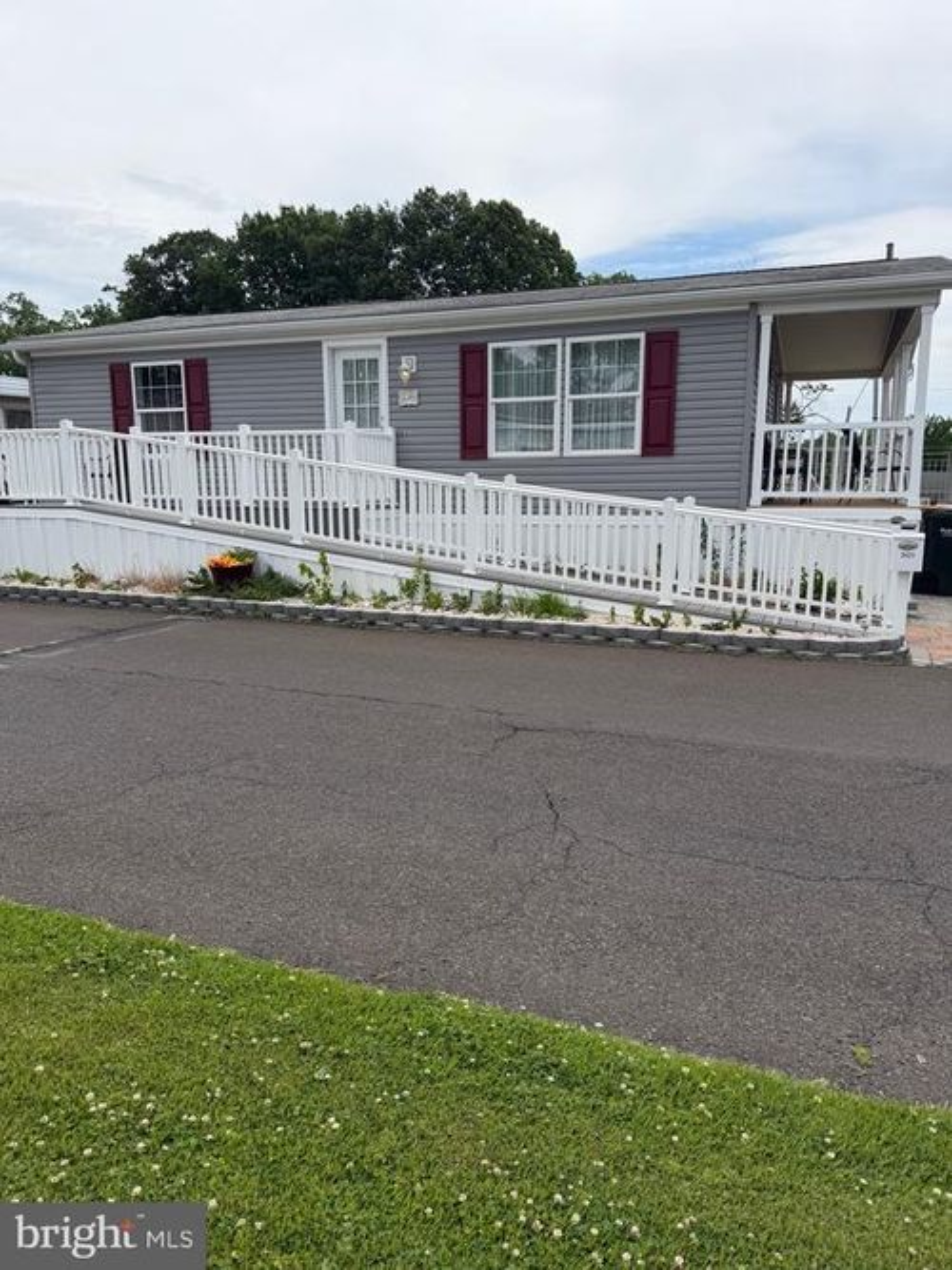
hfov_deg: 56.8
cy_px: 635
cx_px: 476
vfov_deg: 71.6
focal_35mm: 24
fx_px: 880
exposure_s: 1/4405
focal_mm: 6.76
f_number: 1.78
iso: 80
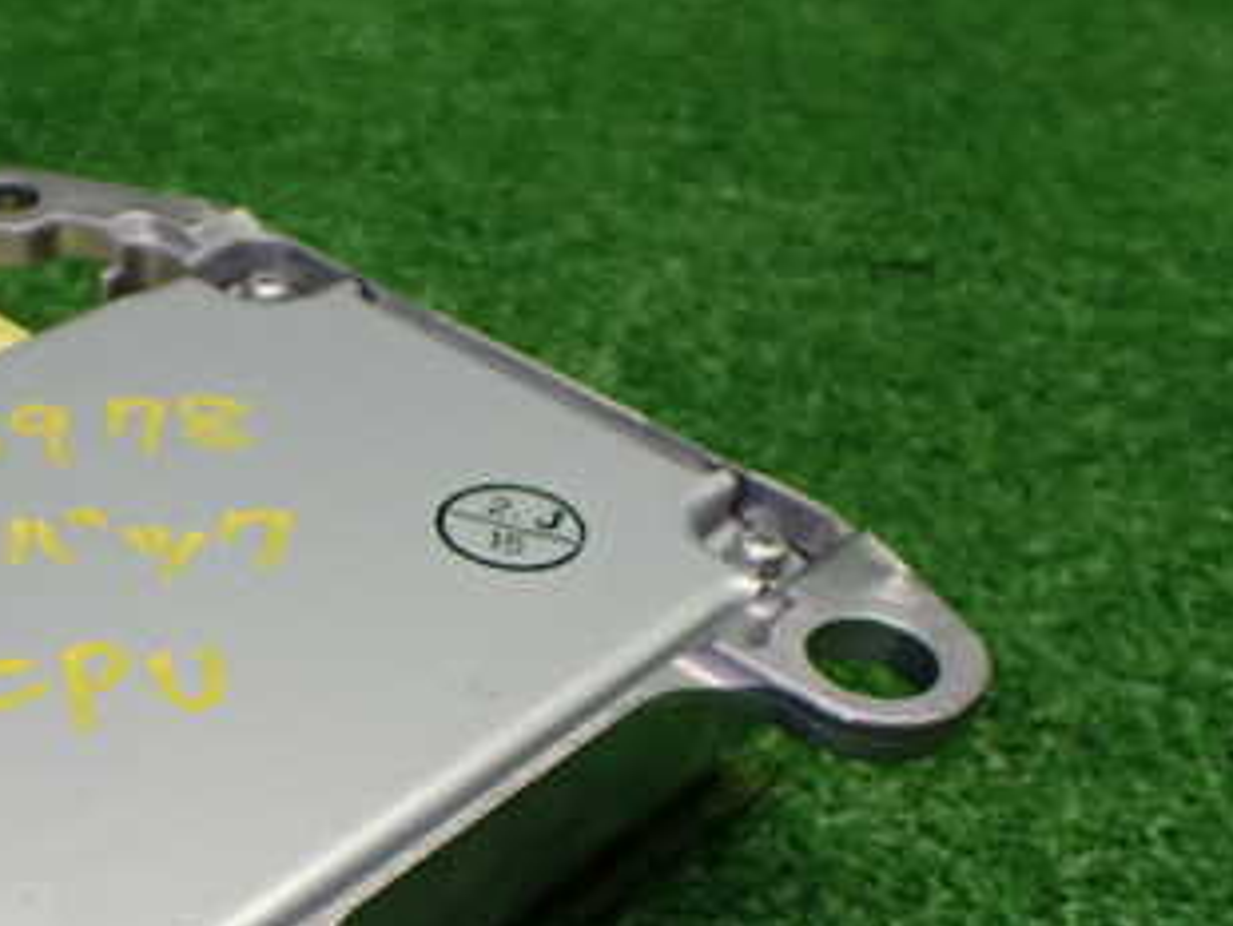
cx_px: 155
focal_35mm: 58
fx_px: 2068
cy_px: 791
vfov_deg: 24.7
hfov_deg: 31.8
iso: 250
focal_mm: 5.4
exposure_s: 1/125
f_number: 2.3
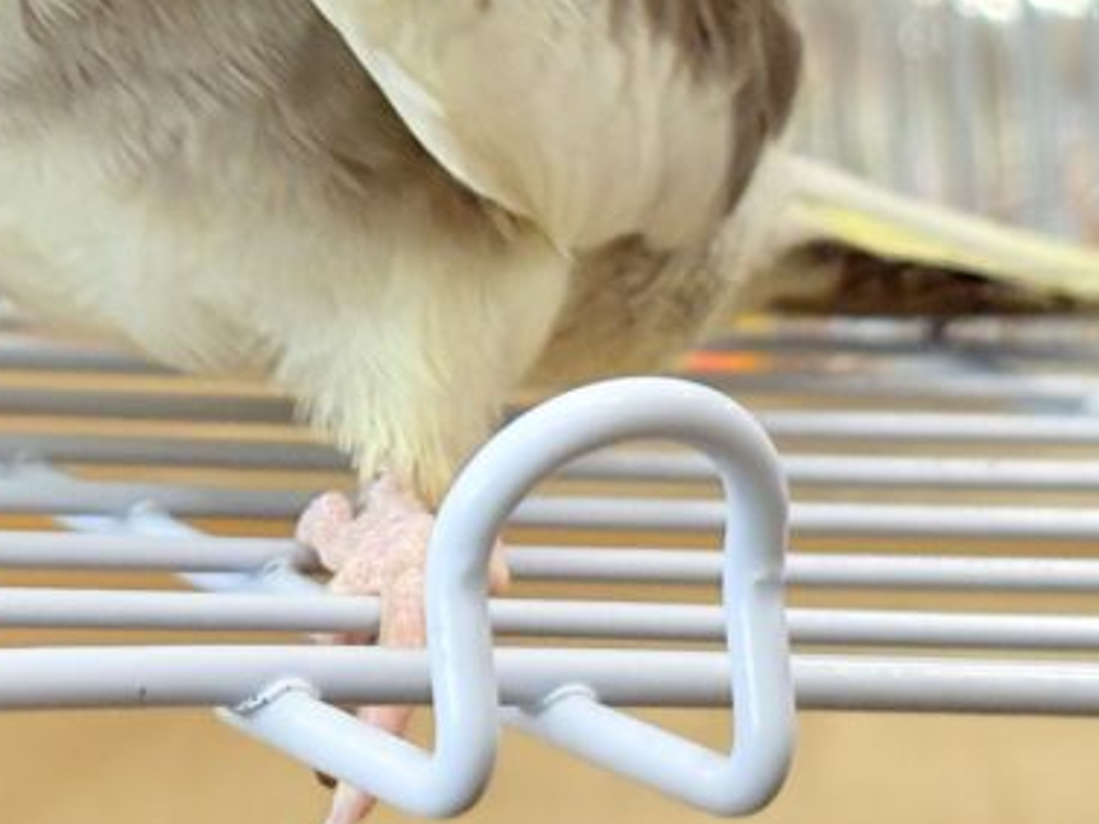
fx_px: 5270
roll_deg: +4.2
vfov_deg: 8.9
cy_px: -64
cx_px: 403
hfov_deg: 11.9
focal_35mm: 166
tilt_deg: +12.0
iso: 80
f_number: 1.6
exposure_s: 1/100
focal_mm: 5.96
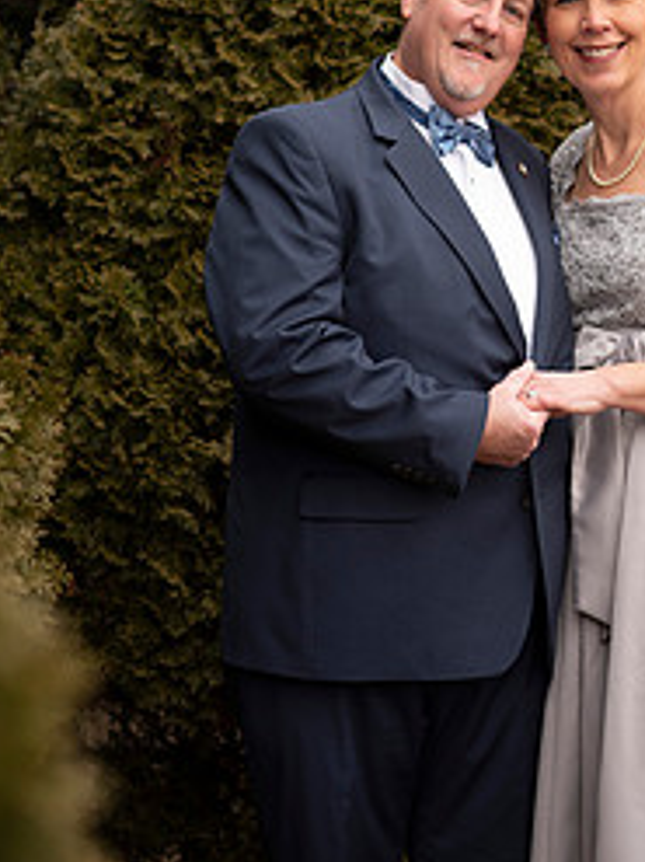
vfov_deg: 13.2
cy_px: 181
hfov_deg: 9.9
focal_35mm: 149
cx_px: 516
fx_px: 3705
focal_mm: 85
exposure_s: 1/125
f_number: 2.5
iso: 100
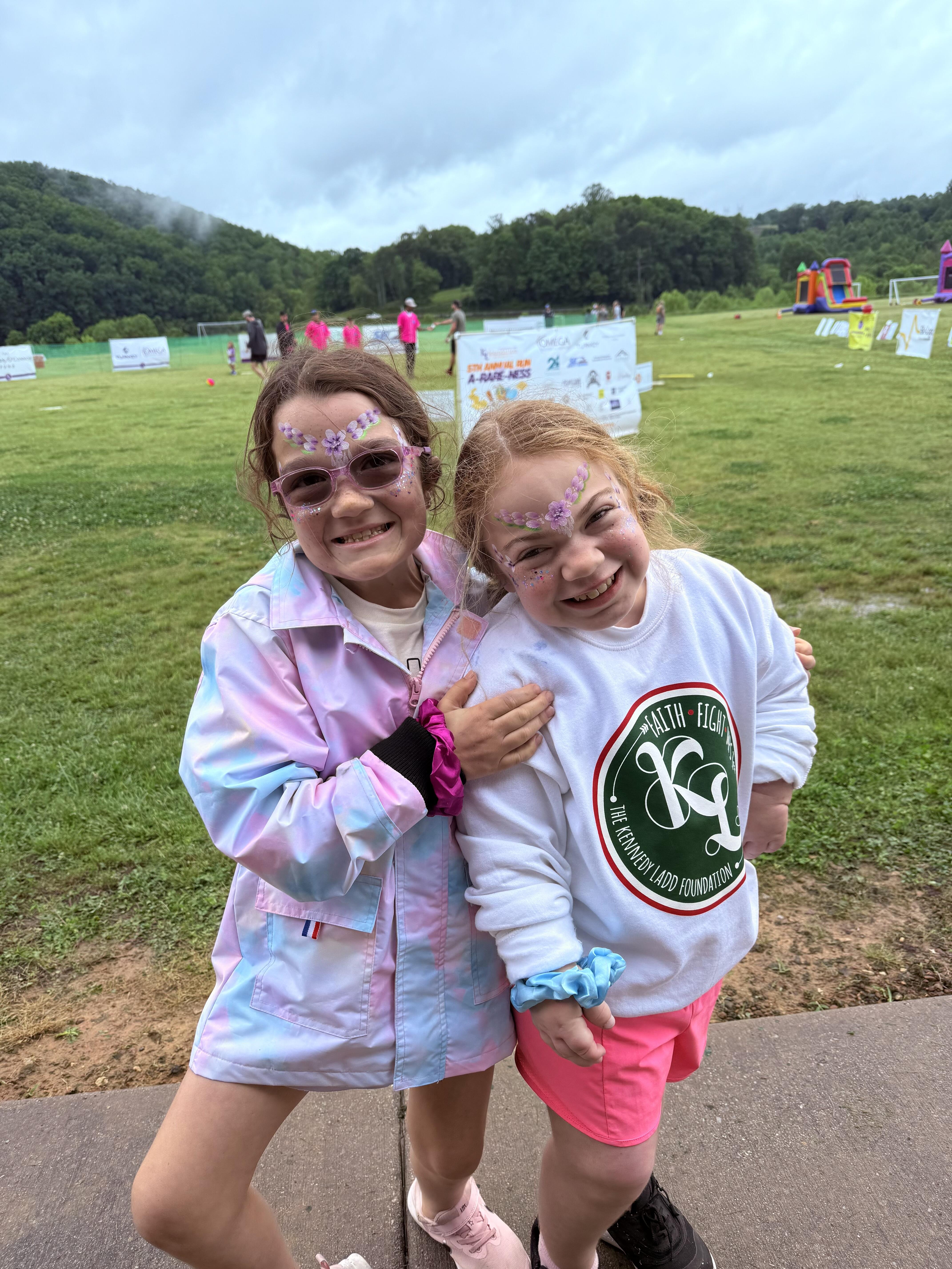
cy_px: 634
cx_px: 476
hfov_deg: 56.8
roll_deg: +3.0
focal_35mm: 24
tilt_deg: -19.6
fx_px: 880
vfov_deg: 71.6
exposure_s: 1/1653
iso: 80
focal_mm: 6.76
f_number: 1.78
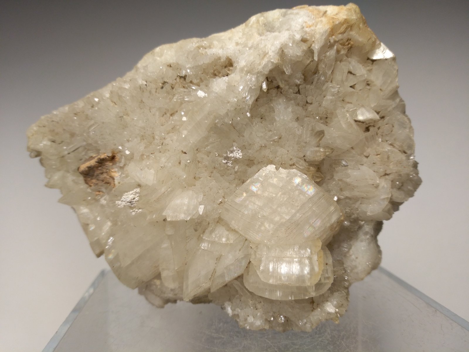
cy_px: 176
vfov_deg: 53.1
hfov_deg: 67.3
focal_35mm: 26
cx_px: 234
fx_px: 352
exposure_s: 1/30
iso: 119
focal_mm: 3.54
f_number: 2
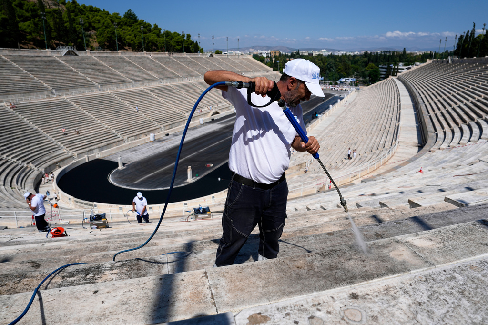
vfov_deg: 53.1
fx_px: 325
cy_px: 162
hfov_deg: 73.8
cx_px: 244
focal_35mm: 24
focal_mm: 24
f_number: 4
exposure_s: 1/4000
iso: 100
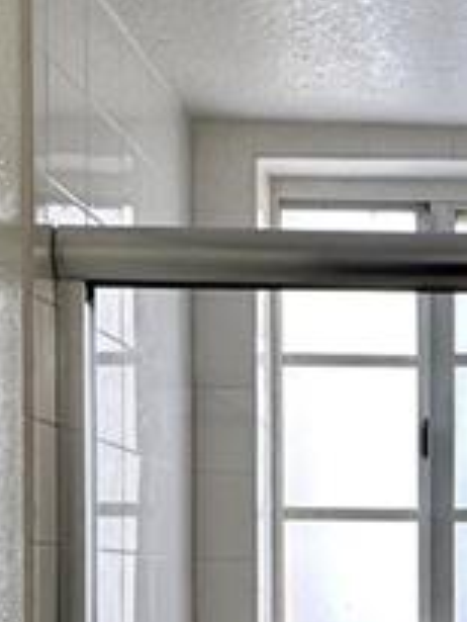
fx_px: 1473
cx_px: 610
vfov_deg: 22.7
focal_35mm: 82
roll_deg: -1.0
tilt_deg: -1.5
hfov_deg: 16.9
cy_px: 646
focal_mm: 2.22
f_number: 2.2
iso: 64
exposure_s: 1/120
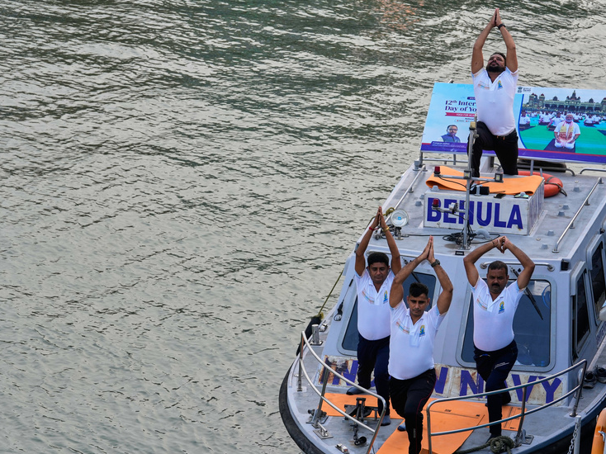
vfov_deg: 8.8
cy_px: 260
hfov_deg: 11.7
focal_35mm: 169
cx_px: 315
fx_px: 2958
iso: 400
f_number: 8
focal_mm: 126
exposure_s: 1/250
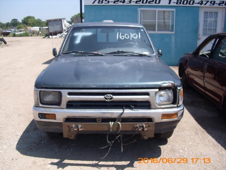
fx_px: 235
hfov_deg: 51.4
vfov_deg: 39.7
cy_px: 85
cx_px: 113
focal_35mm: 36
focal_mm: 6.3
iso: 80
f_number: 7.8
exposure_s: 1/125
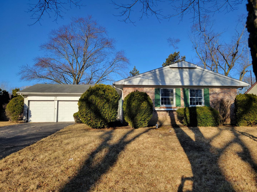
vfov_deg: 53.1
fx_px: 193
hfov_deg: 67.3
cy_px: 96
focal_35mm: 26
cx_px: 128
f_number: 1.8
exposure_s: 1/1844
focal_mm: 5.4
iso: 40
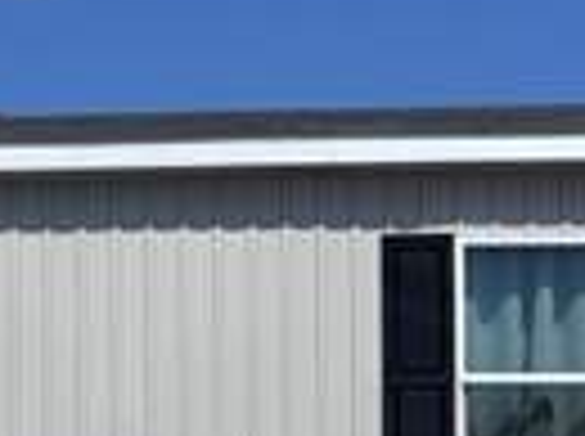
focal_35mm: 148
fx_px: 2497
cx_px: -706
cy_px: 485
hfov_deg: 11.6
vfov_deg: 9.9
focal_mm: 6.76
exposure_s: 1/7092
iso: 80
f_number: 1.78
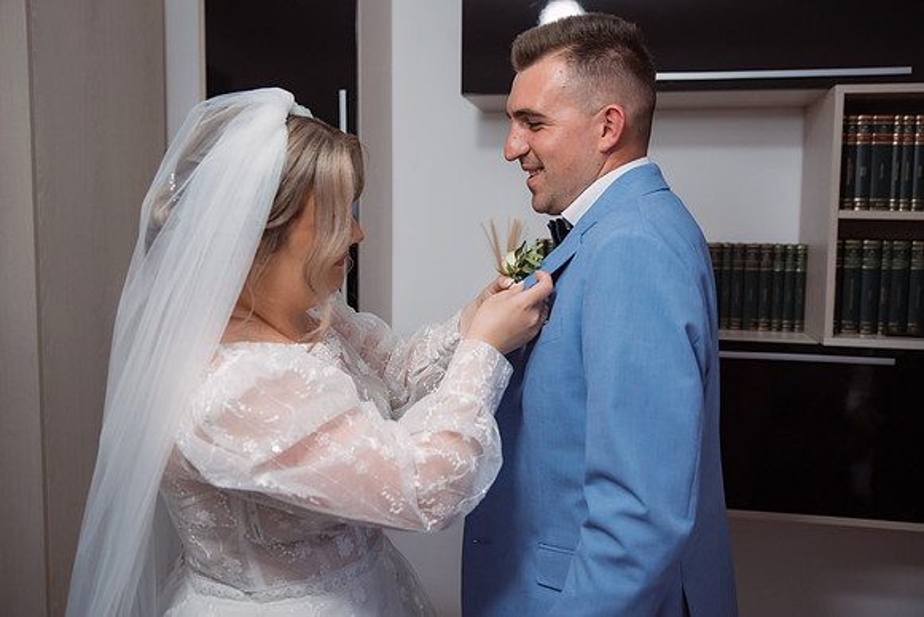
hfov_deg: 55.8
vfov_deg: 38.9
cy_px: 308
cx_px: 462
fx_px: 873
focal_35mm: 34
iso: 1600
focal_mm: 32
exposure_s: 1/200
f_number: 2.8
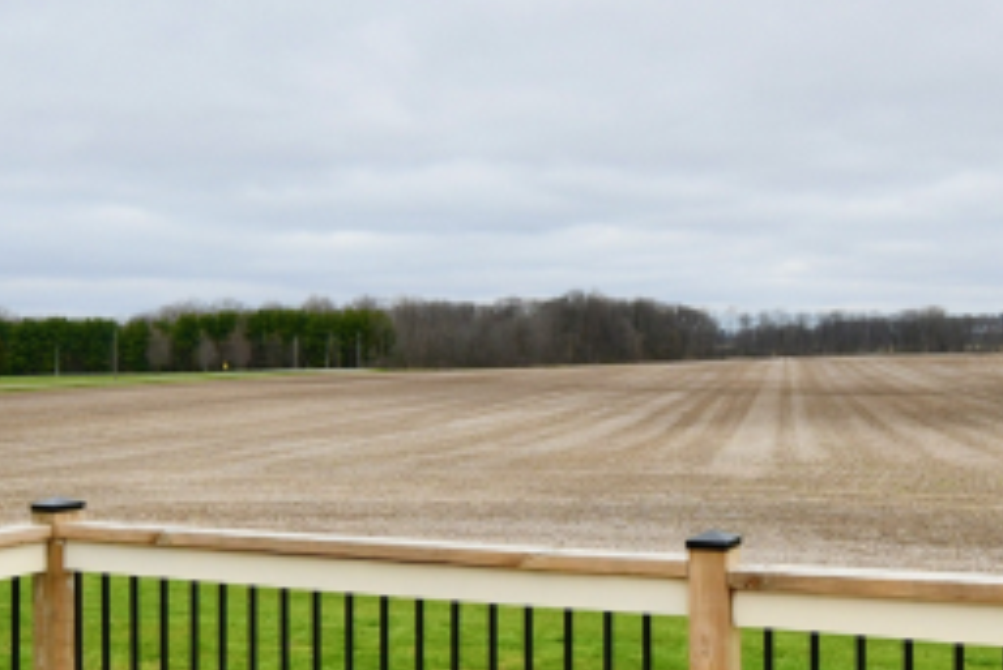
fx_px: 1143
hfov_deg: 46.6
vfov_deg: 32.6
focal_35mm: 41
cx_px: 674
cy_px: 376
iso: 640
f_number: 11
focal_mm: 14
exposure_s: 1/500
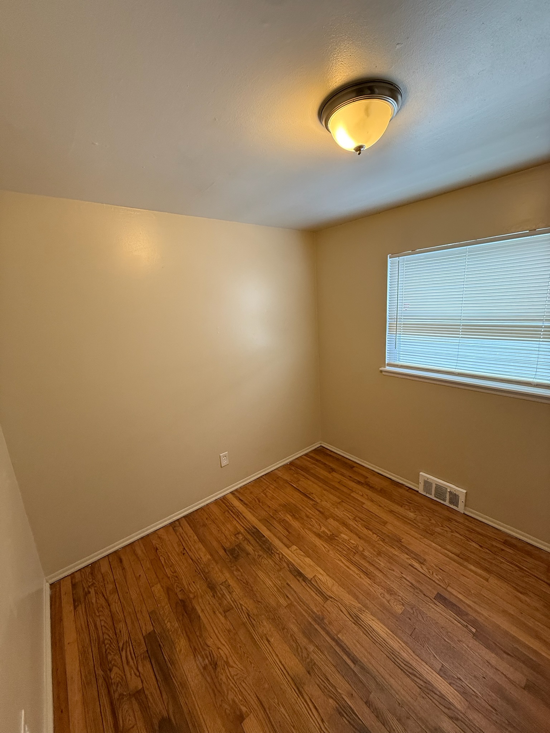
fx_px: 297
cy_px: 366
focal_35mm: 14
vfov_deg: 102.1
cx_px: 275
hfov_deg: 85.7
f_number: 2.2
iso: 250
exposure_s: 1/120
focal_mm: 2.22
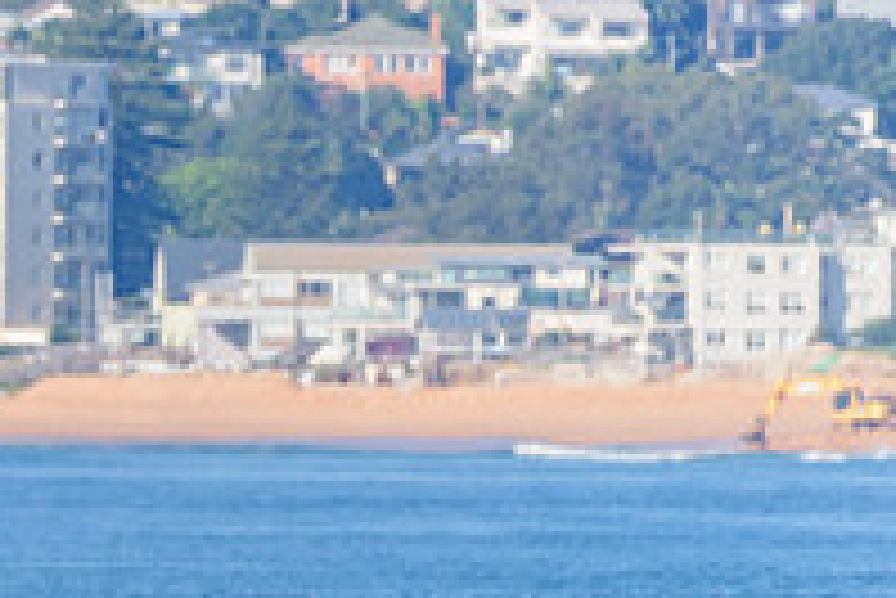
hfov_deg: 1.4
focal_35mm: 1455
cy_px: 672
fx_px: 36239
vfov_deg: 0.9
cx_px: -162
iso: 200
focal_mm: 500
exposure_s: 1/2000
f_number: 5.6
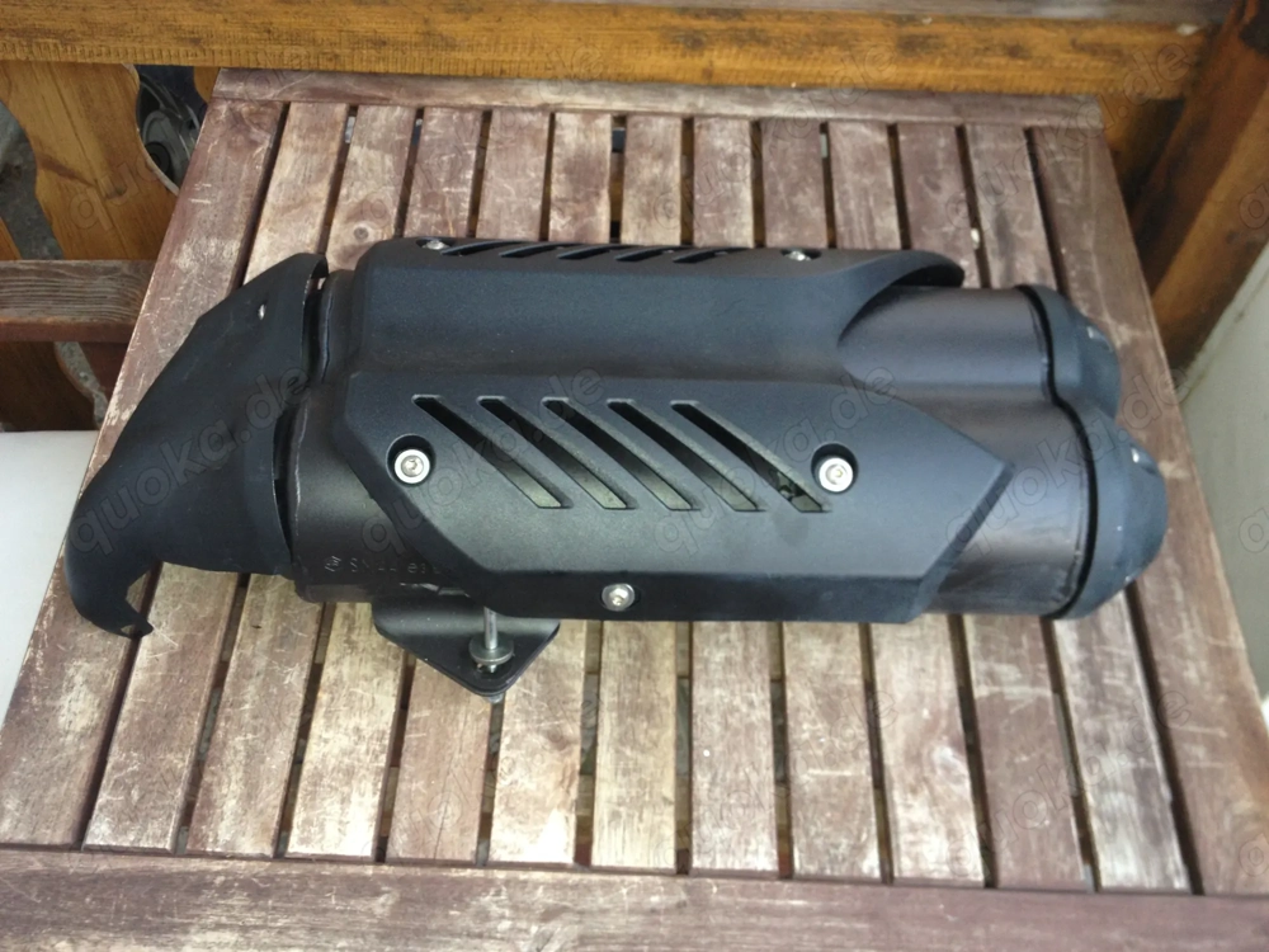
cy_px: 476
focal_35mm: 35
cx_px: 634
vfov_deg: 40.7
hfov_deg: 52.6
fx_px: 1283
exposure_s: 1/20
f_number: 2.4
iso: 80
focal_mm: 4.28
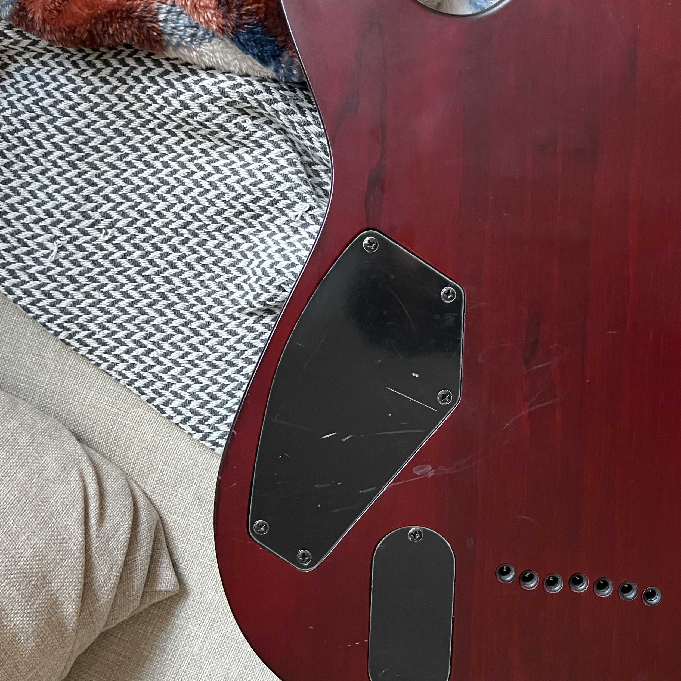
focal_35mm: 37
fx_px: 824
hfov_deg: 44.0
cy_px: 388
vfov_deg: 44.8
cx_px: 473
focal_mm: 5.1
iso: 640
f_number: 1.6
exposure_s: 1/38
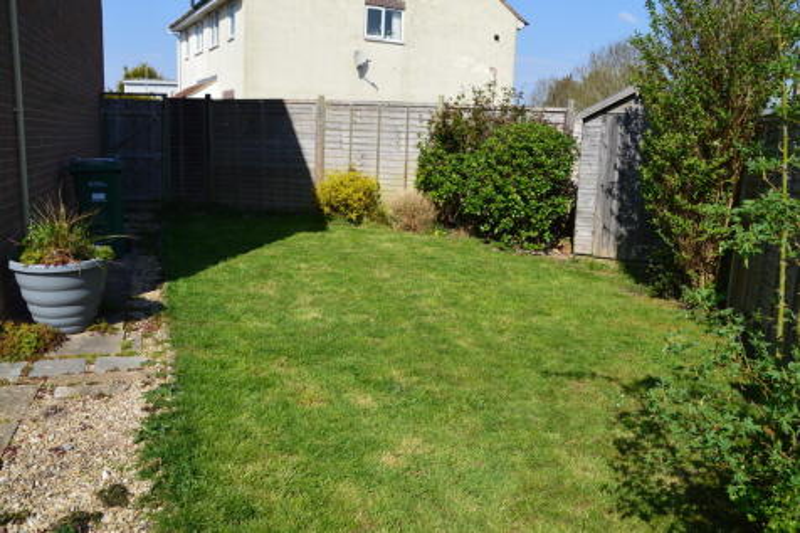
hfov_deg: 67.4
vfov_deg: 47.9
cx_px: 400
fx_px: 600
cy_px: 266
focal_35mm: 27
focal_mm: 18
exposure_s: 1/500
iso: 400
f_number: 11
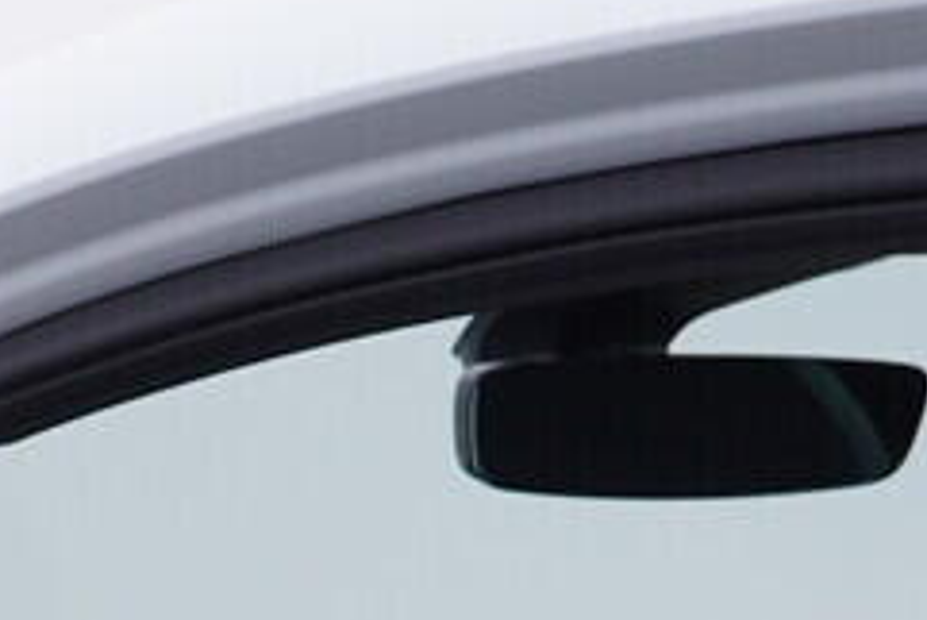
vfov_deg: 6.0
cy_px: 1791
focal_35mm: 215
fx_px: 5539
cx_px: -1158
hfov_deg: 8.8
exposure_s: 1/60
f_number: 4
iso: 125
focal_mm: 24
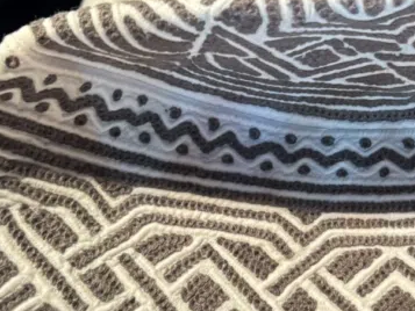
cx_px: 335
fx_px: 516
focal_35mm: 43
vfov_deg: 33.2
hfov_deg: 41.8
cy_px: 97
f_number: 1.78
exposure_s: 1/30
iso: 1000
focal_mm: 6.76
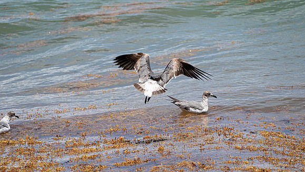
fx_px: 3406
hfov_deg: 5.1
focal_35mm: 421
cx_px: 153
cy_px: 92
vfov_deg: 2.9
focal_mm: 400
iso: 640
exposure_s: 1/1250
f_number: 10
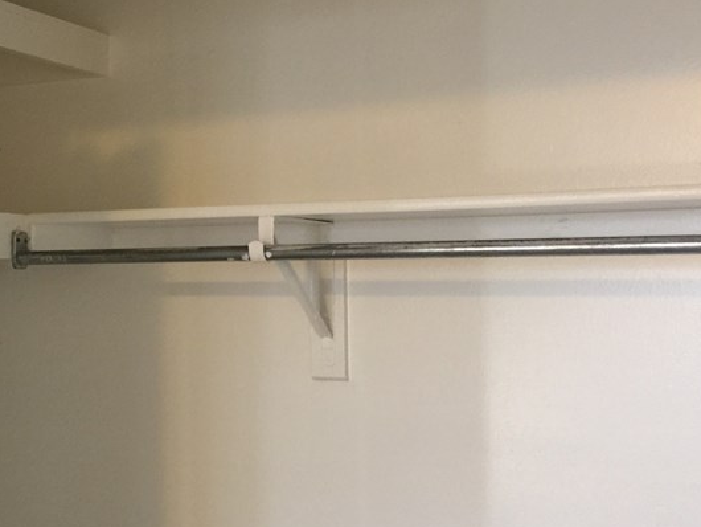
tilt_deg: -2.5
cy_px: 334
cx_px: 122
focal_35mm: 56
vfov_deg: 26.0
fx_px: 1135
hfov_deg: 33.2
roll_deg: -1.0
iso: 100
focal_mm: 4.15
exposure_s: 1/8
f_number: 2.2
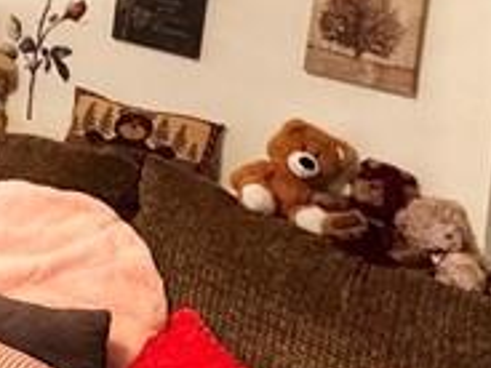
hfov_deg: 20.2
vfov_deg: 16.9
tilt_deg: +0.9
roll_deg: -7.8
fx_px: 1106
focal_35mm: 78
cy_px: -200
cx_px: -312
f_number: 2.2
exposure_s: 1/60
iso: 400
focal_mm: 2.22
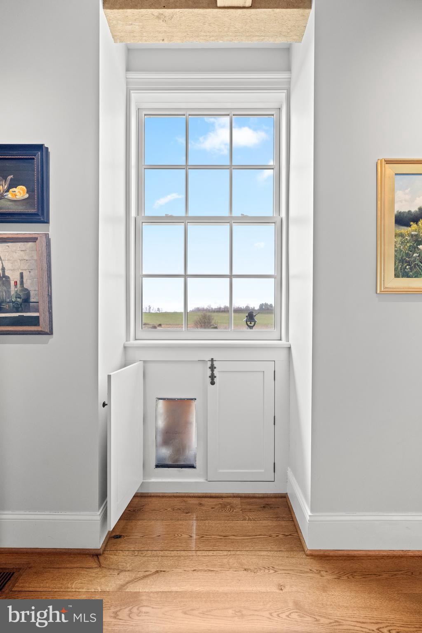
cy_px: 316
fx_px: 281
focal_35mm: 16
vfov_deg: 96.7
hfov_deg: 73.7
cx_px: 211
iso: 500
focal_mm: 16
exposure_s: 1/40
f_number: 5.6
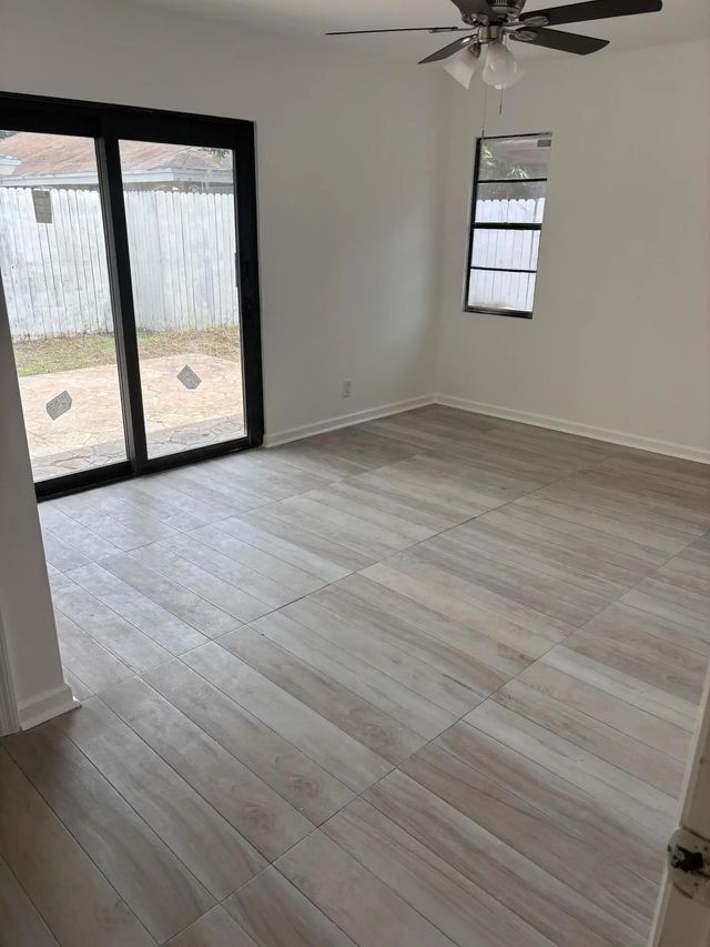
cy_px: 474
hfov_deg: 53.1
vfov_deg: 67.3
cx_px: 355
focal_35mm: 26
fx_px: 711
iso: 50
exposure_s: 1/565
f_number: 1.6
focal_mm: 5.96
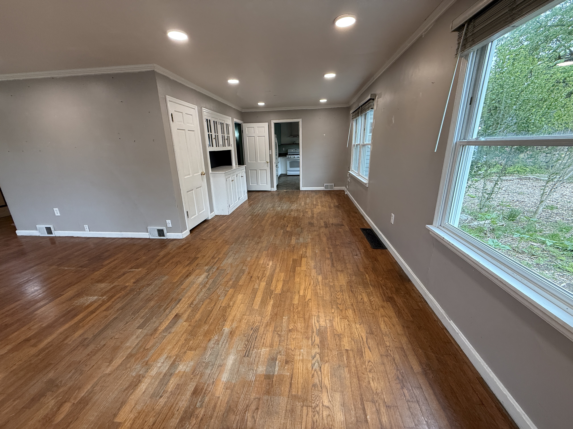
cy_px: 214
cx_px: 286
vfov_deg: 85.7
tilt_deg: -15.2
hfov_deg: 102.1
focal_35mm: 14
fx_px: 232
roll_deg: +1.3
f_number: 2.2
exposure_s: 1/120
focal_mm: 2.22
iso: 200
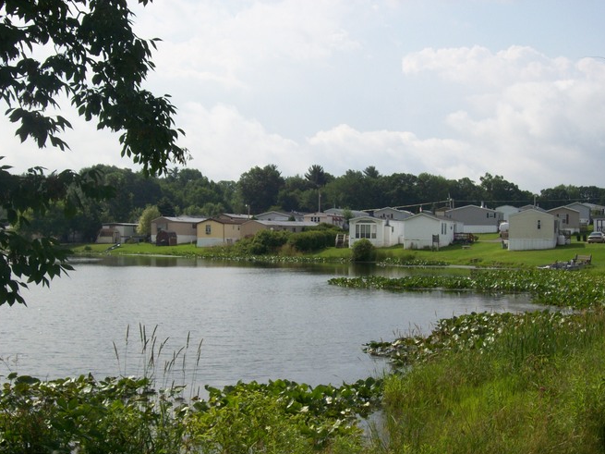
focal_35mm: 57
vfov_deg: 25.7
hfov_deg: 33.8
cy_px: 229
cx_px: 302
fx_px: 996
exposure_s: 1/594
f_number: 6
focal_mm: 9.4
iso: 80
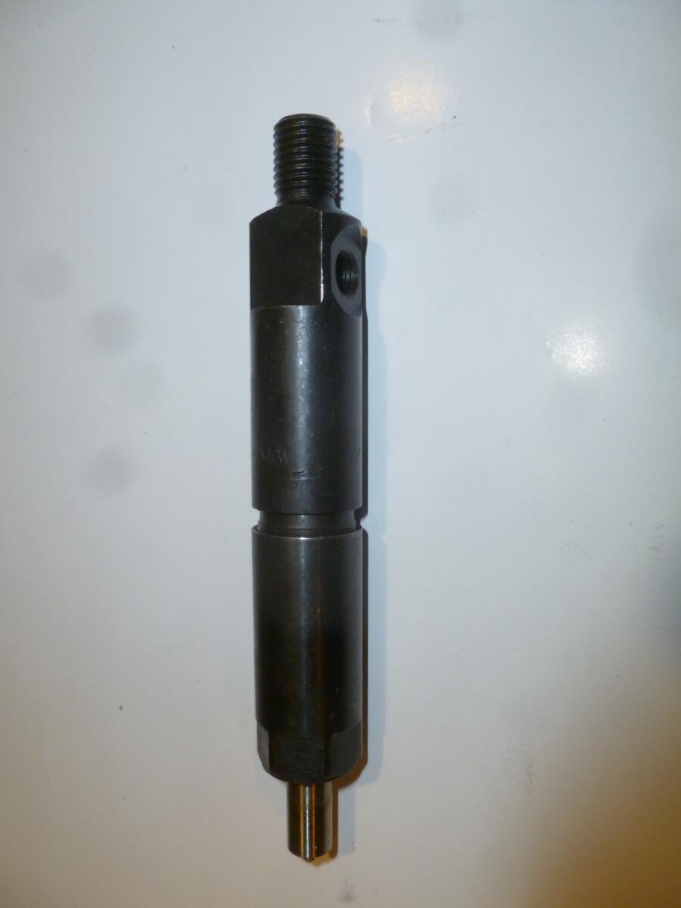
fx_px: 734
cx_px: 340
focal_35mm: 28
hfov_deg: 49.7
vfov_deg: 63.4
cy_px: 454
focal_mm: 5
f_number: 3.3
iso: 200
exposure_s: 1/30
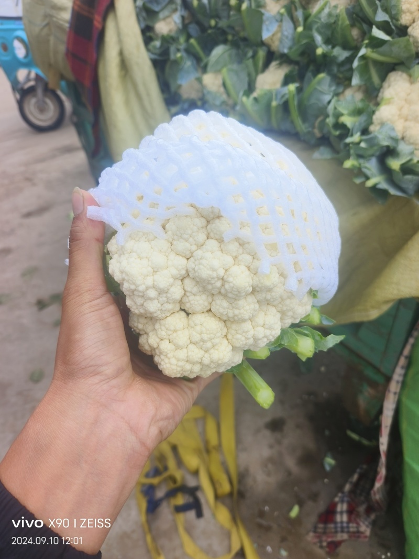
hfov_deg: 58.9
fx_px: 371
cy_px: 280
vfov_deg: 73.9
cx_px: 210
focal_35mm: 23
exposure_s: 1/347
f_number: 1.75
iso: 72
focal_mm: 5.5
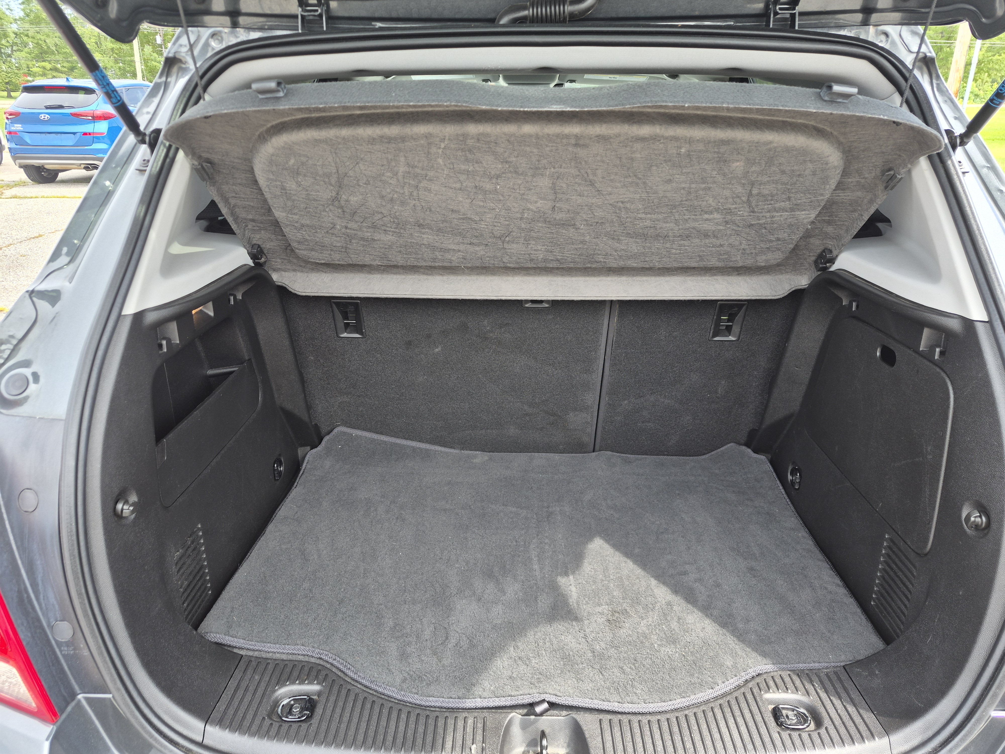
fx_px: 668
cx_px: 502
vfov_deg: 58.9
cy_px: 377
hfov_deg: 73.9
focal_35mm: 23
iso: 32
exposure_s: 1/180
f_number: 1.8
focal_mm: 5.4
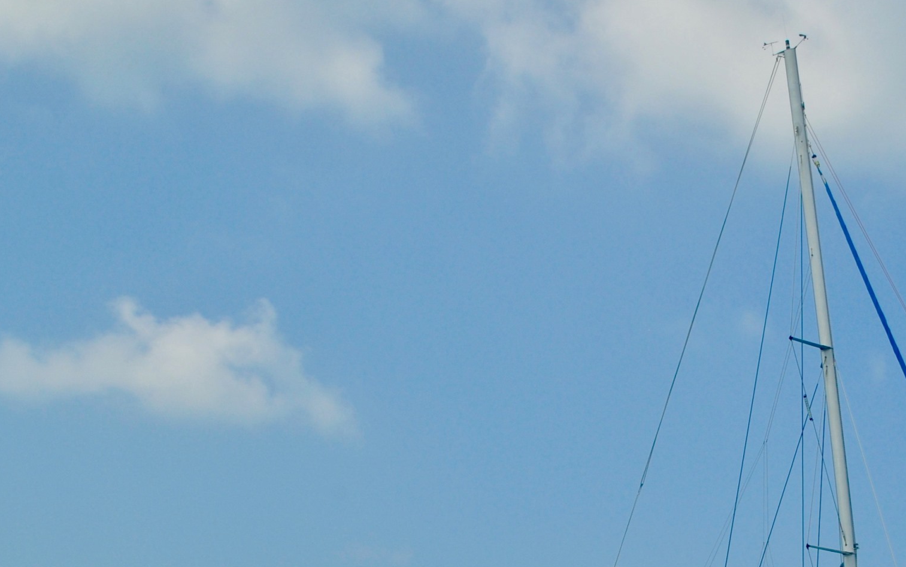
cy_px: 506
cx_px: 686
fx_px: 1778
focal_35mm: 72
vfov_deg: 17.8
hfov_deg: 28.2
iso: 200
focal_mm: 26
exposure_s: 1/400
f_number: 11
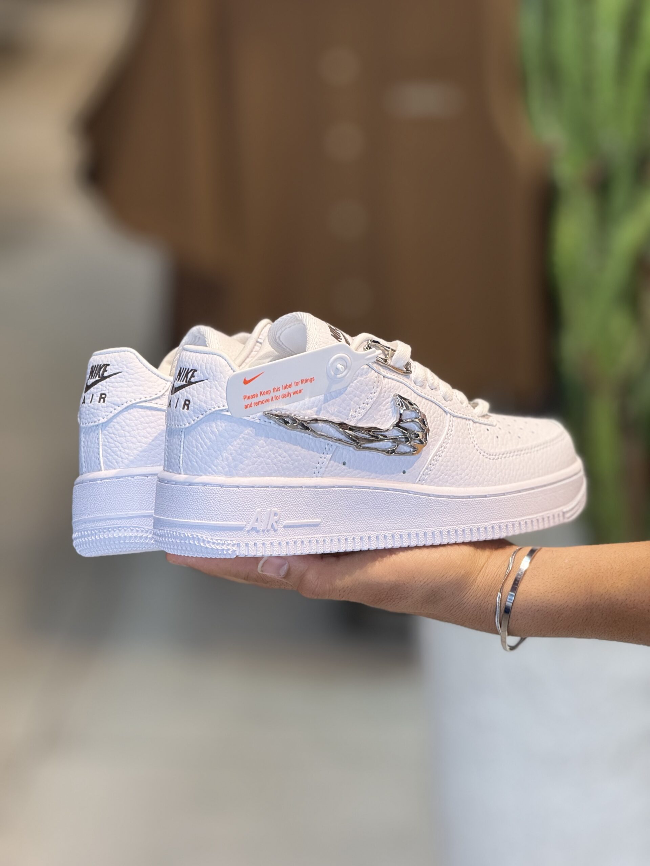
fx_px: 3004
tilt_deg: -14.8
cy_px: 433
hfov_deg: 12.3
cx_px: 325
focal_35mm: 120
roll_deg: +0.2
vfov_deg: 16.4
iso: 64
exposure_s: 1/100
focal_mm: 15.66
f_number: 2.8
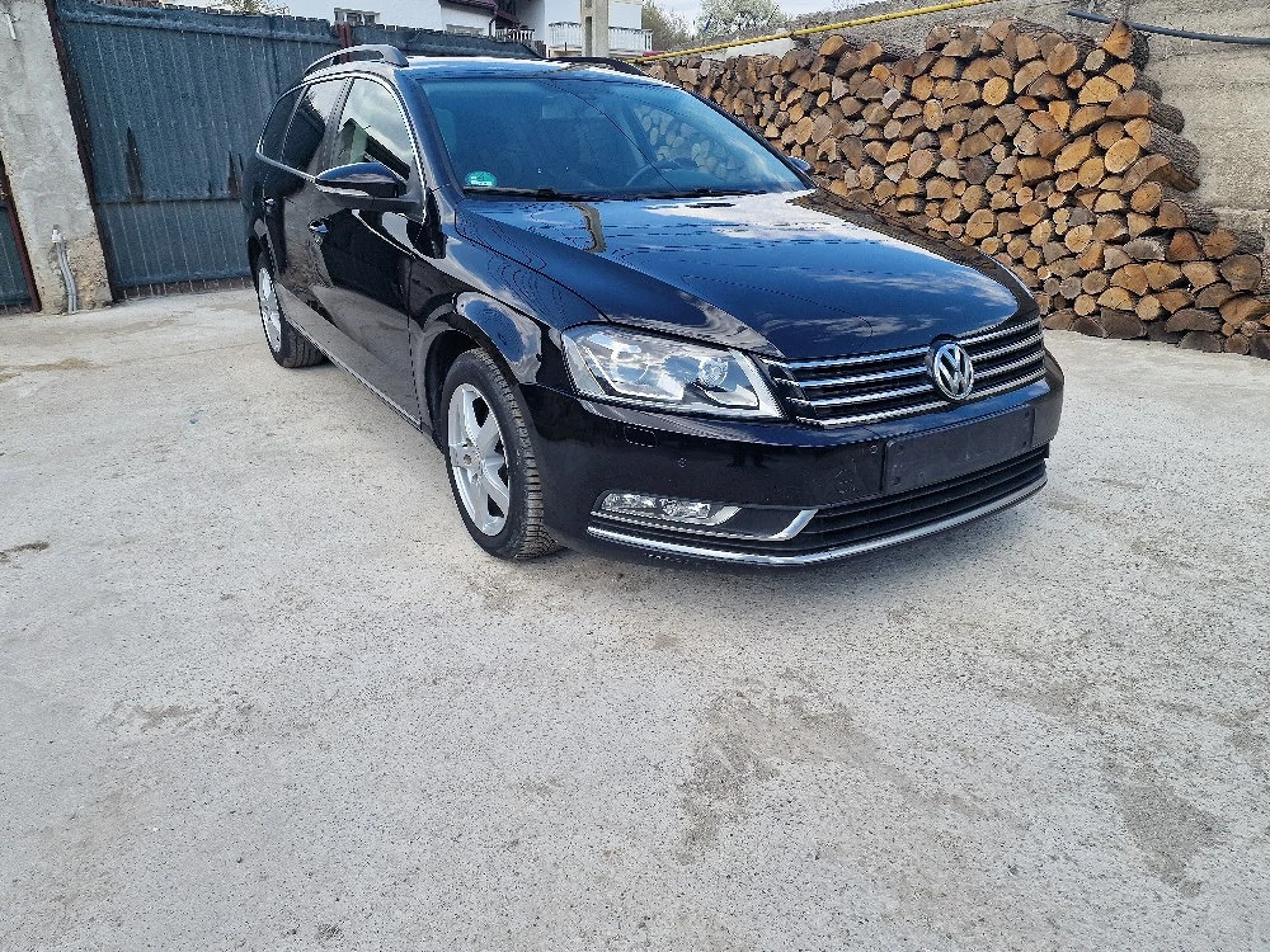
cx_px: 635
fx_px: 844
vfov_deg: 58.9
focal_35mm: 23
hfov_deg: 73.9
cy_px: 476
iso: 50
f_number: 1.8
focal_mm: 6.4
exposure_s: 1/435
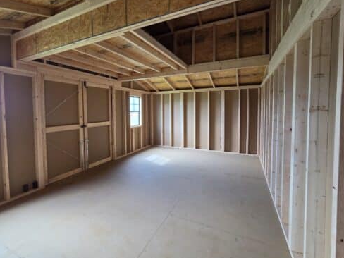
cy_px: 117
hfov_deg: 93.6
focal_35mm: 16
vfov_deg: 77.9
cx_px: 142
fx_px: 159
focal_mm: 2.2
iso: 320
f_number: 2.2
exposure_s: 1/60
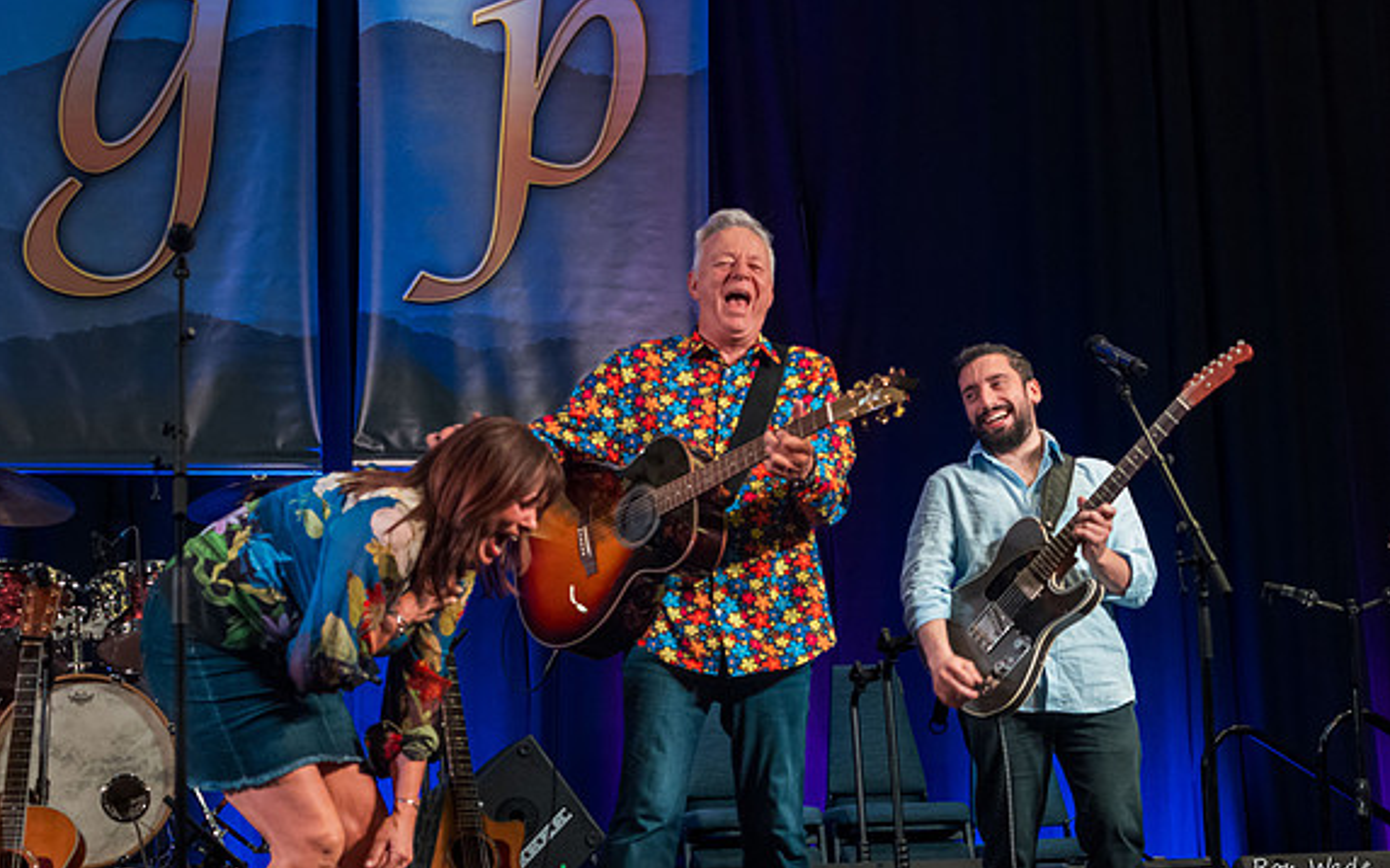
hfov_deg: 26.1
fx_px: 2992
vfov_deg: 16.5
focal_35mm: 79
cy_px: 445
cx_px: 722
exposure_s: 1/200
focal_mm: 70
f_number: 7.1
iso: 10000
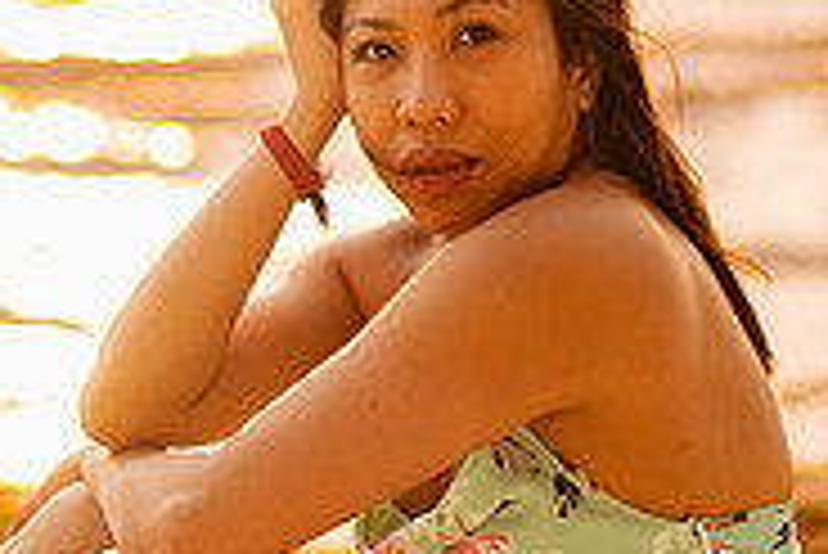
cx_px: 68
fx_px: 4212
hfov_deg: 11.2
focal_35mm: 183
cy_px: 318
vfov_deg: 7.5
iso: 50
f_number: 1.4
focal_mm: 58
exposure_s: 1/2500
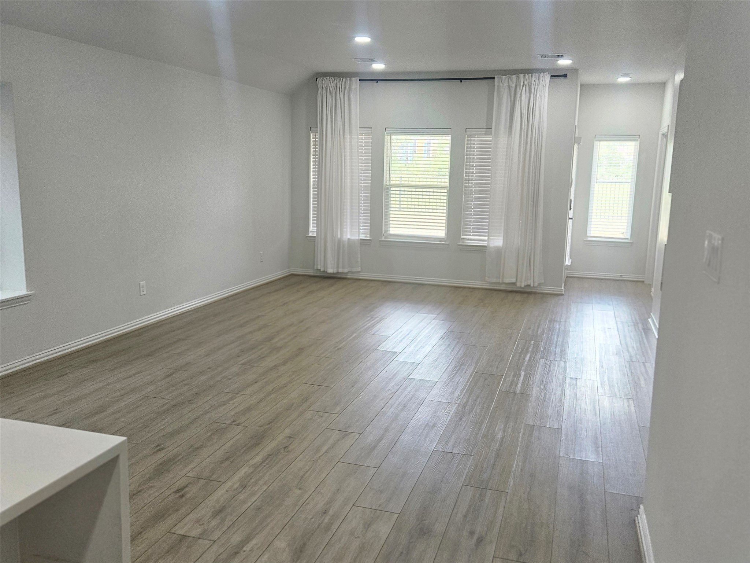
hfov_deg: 73.9
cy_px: 282
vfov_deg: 58.9
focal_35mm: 23
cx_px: 375
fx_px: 498
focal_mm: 5.4
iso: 125
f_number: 1.8
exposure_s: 1/120
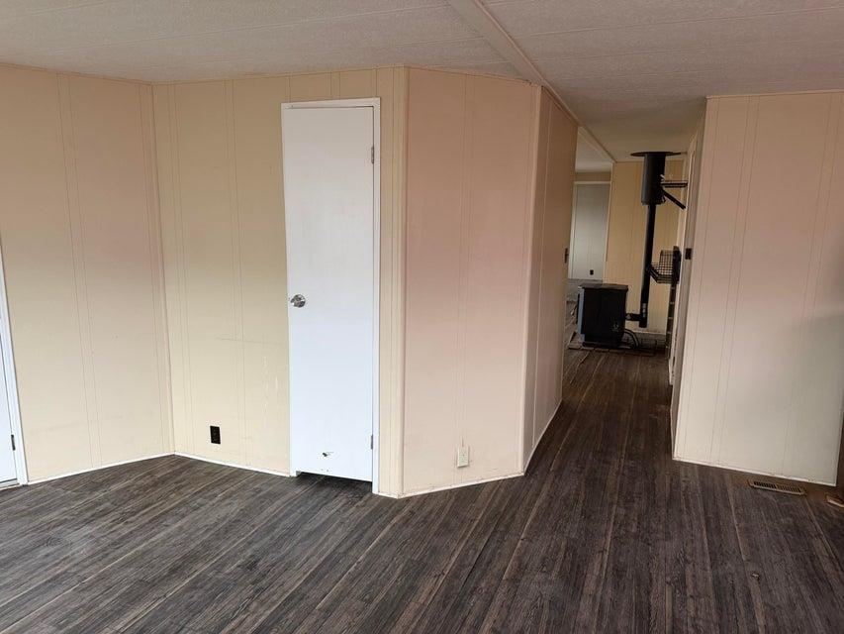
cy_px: 317
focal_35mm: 24
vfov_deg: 56.8
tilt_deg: -10.4
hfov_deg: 71.6
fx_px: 585
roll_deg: -0.3
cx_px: 422
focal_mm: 6.76
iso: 250
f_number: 1.78
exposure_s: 1/60
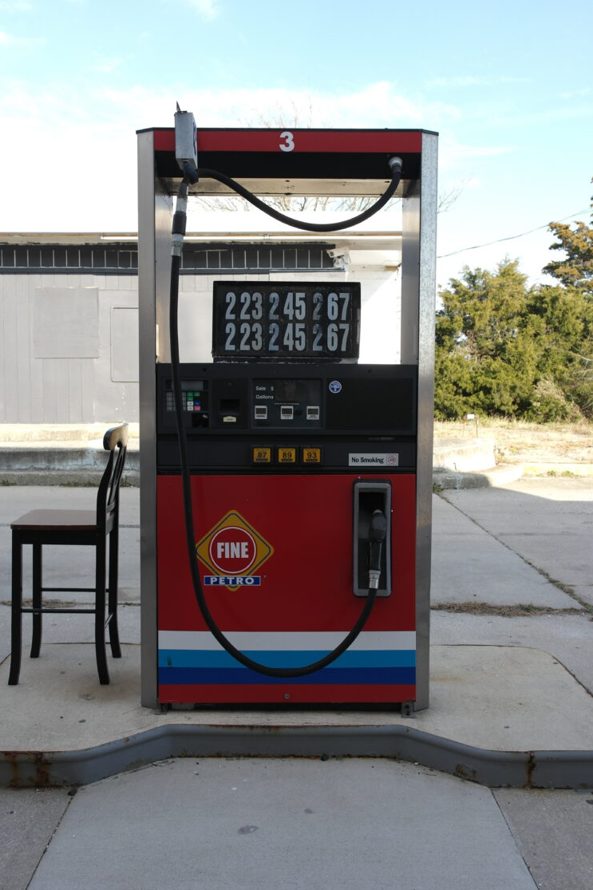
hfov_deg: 42.3
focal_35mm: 31
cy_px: 431
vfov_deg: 60.3
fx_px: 766
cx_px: 295
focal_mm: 20
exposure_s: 1/160
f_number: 5
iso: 100
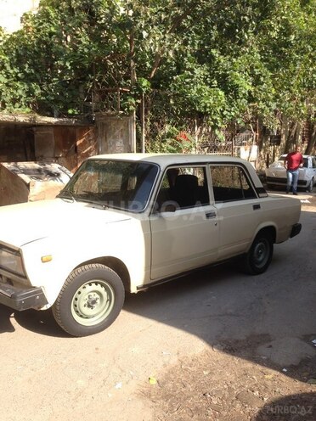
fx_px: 402
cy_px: 210
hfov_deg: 42.9
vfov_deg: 55.4
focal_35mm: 33
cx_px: 158
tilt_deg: -5.8
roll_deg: +0.7
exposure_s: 1/471
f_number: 2.4
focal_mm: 4.12
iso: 50
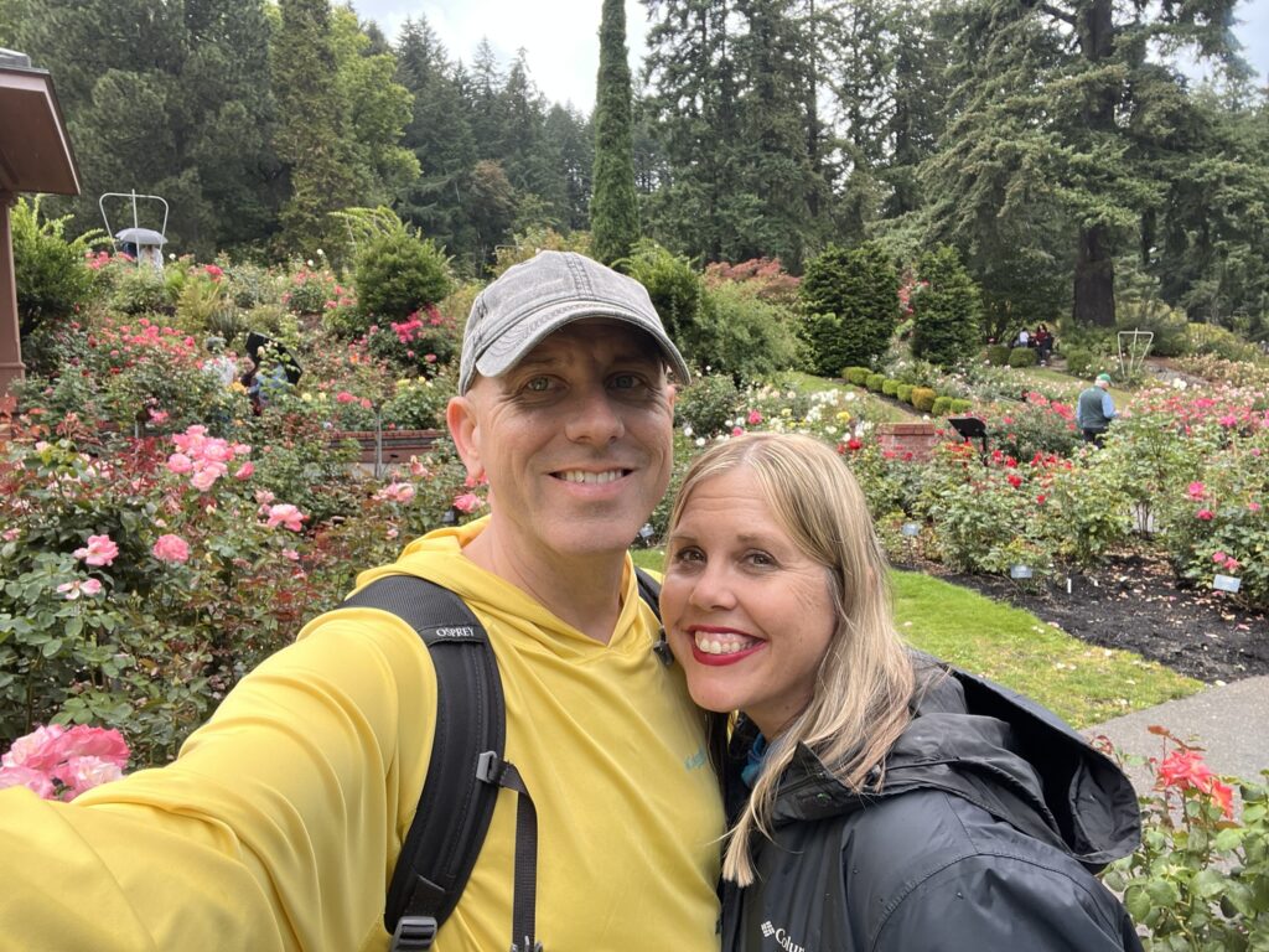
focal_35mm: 23
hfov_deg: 73.9
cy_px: 476
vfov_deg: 58.9
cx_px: 634
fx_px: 843
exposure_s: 1/207
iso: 32
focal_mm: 2.71
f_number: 2.2
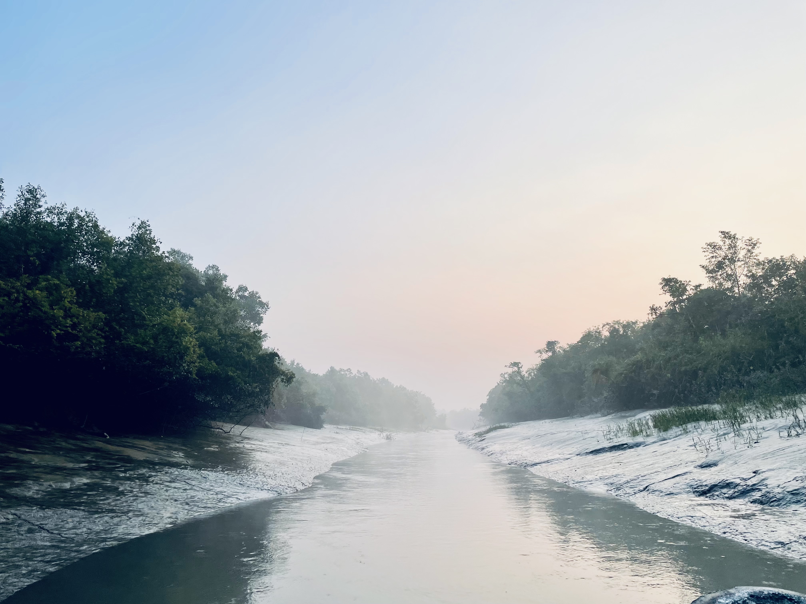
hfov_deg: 67.3
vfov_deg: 53.1
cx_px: 403
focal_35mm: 26
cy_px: 302
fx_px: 605
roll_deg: +1.5
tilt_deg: +11.8
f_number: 1.6
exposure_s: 1/1276
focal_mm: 4.2
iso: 32
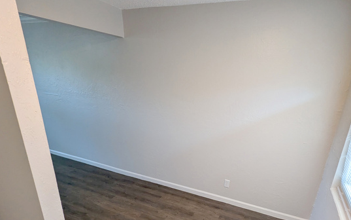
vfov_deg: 55.6
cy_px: 153
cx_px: 203
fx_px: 201
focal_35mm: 21
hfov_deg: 81.7
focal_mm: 2.35
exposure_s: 1/39
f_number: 2.2
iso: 49
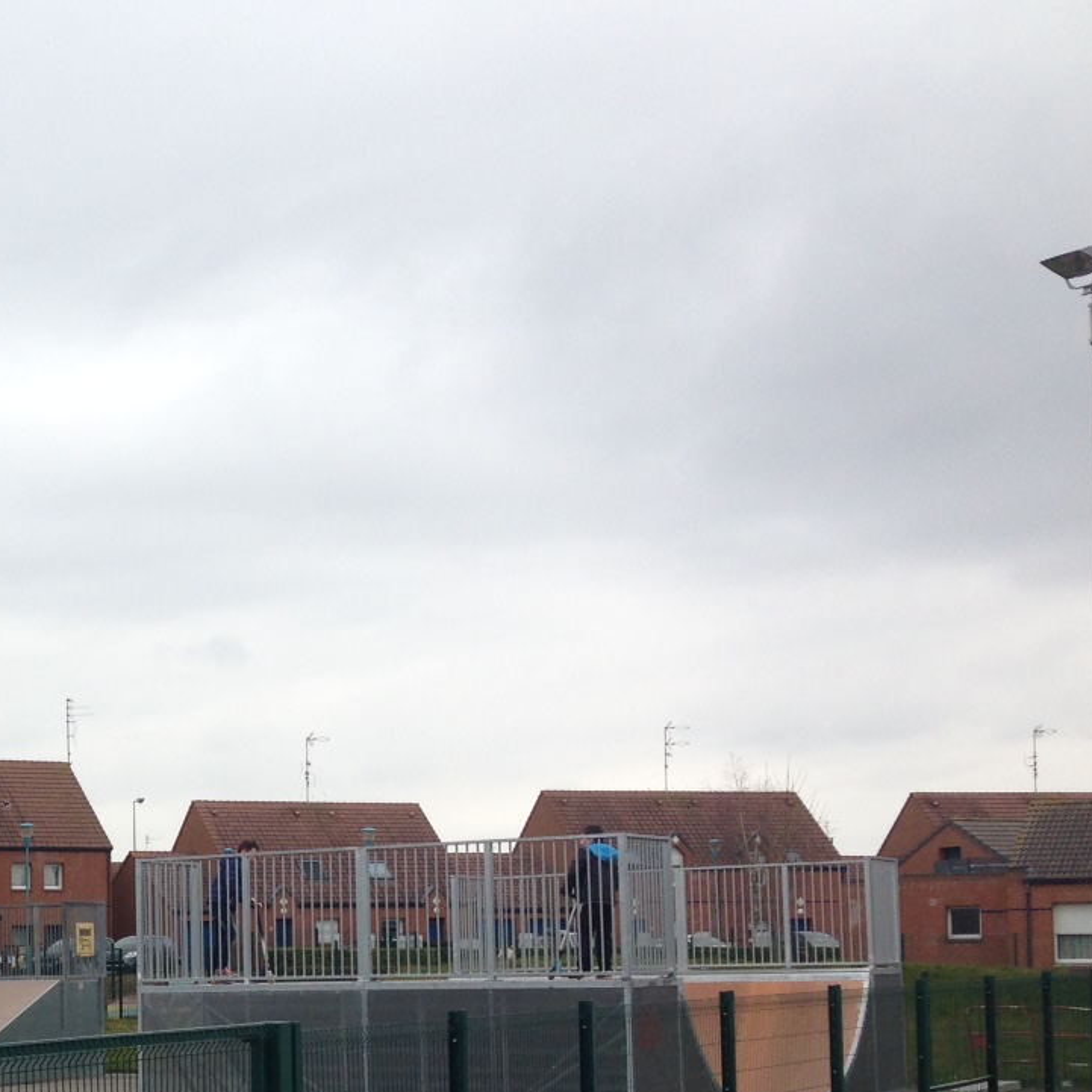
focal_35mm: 66
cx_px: -88
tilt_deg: +1.4
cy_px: 866
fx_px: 2356
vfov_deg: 25.7
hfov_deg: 24.5
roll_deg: +0.9
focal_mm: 4.12
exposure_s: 1/191
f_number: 2.4
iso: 50
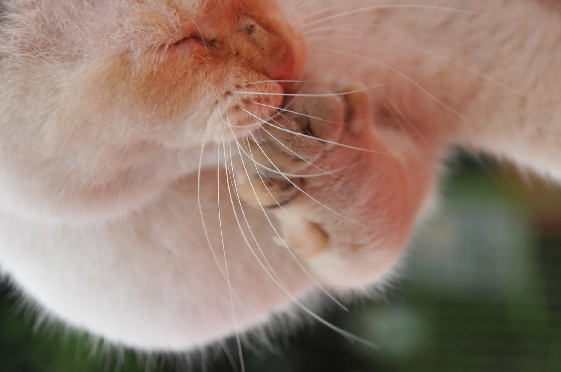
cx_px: 280
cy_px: 186
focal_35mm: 195
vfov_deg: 7.0
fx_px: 3035
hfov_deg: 10.6
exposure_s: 1/320
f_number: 9
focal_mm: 130
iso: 800
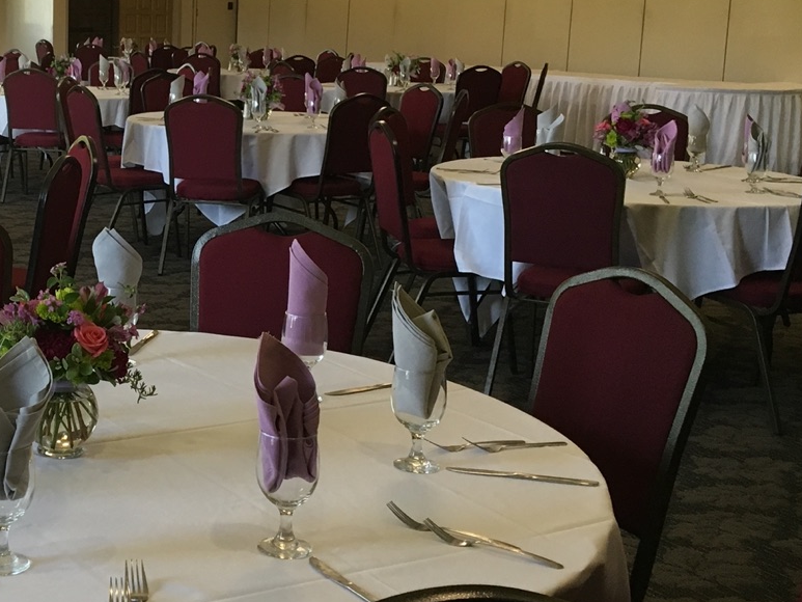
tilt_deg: -9.7
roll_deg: -0.9
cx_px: 108
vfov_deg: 24.4
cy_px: 250
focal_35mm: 60
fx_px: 1390
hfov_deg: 31.0
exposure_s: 1/30
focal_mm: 4.15
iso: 100
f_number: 2.2
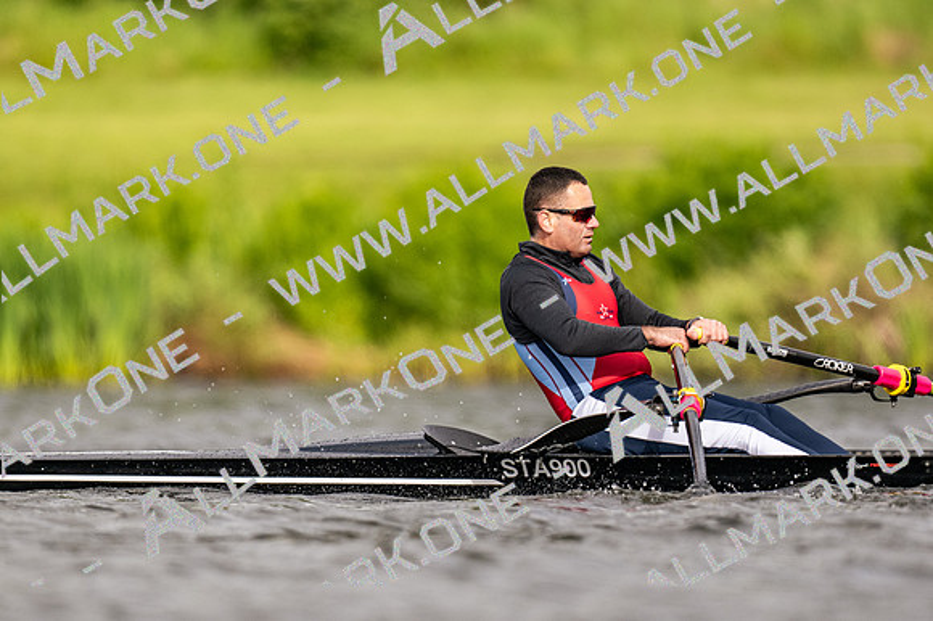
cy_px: 310
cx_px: 466
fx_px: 23311
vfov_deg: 1.5
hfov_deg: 2.3
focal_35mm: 900
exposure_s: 1/2500
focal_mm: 600
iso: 450
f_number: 4
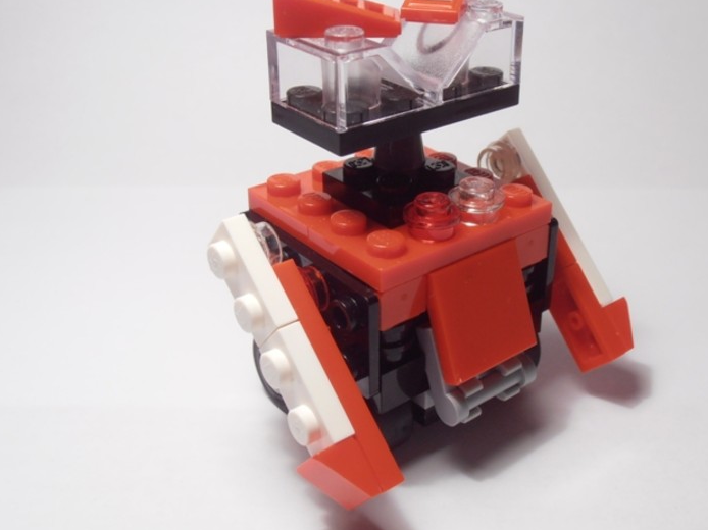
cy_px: 235
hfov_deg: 39.6
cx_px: 413
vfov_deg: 30.2
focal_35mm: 48
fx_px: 981
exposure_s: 1/40
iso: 80
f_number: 3.9
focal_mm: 6.61
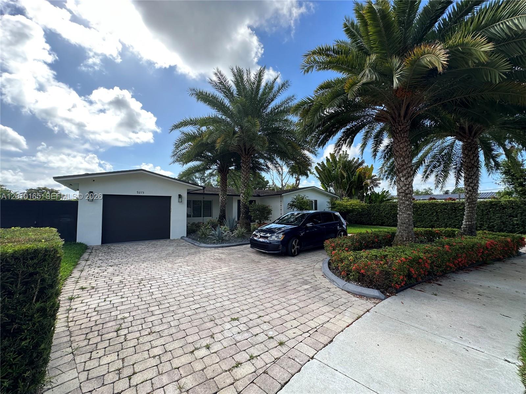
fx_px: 213
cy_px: 197
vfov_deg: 85.7
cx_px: 263
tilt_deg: +3.2
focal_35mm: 14
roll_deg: -0.1
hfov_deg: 102.1
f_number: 2.2
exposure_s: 1/861
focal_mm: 2.22
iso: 40
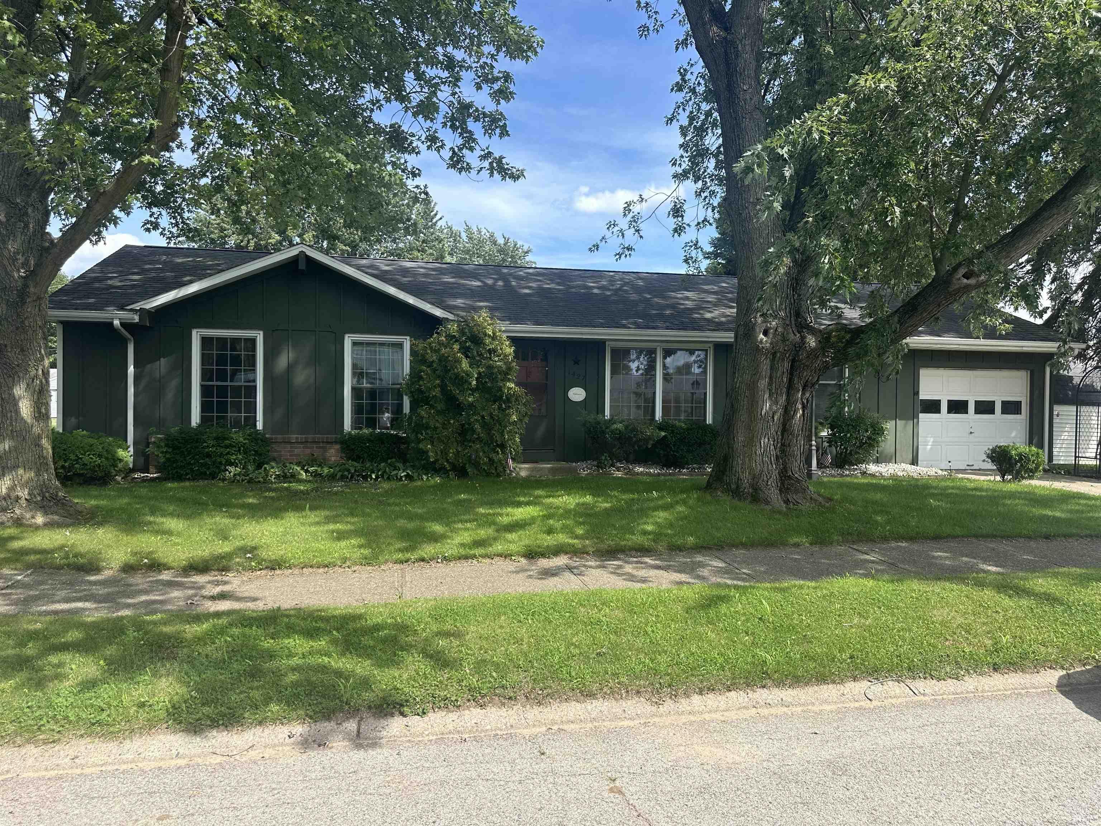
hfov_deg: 71.6
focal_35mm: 24
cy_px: 413
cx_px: 550
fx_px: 763
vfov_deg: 56.8
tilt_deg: -0.7
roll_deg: -0.6
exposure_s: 1/1949
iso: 80
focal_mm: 6.86
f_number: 1.78
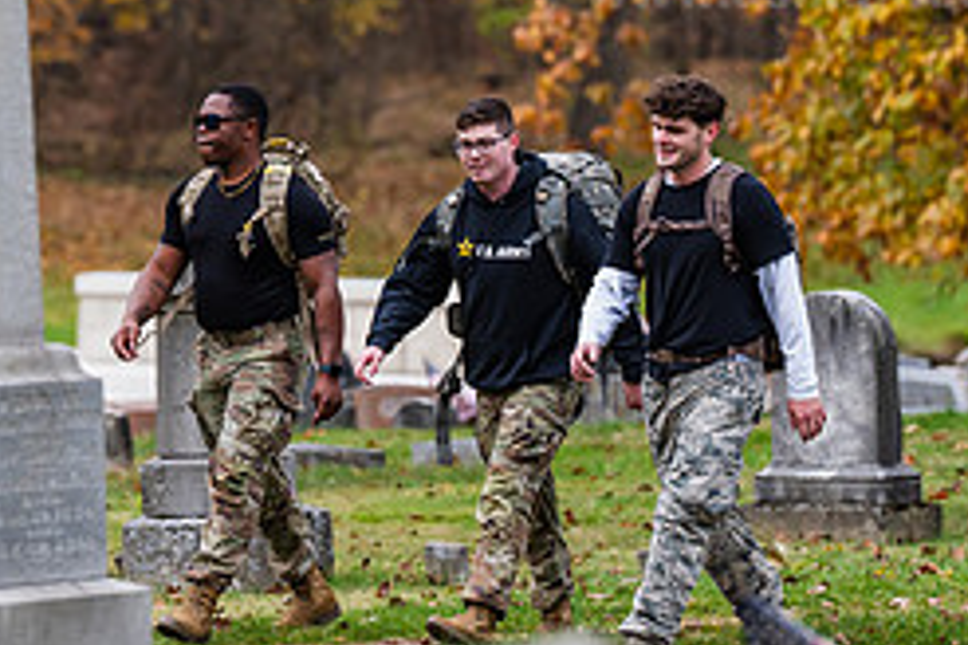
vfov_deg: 2.9
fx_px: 12691
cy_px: 73
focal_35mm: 472
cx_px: 405
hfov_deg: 4.4
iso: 800
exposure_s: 1/500
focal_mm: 200
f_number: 4
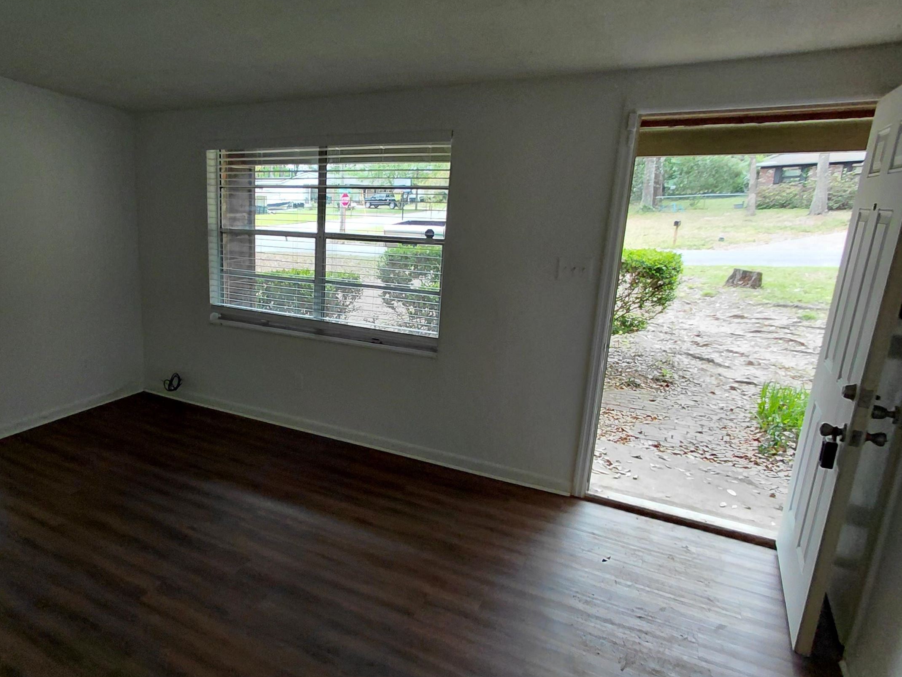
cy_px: 359
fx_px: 599
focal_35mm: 23
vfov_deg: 58.8
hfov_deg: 71.4
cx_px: 290
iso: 80
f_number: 2.2
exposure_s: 1/60
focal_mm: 1.64
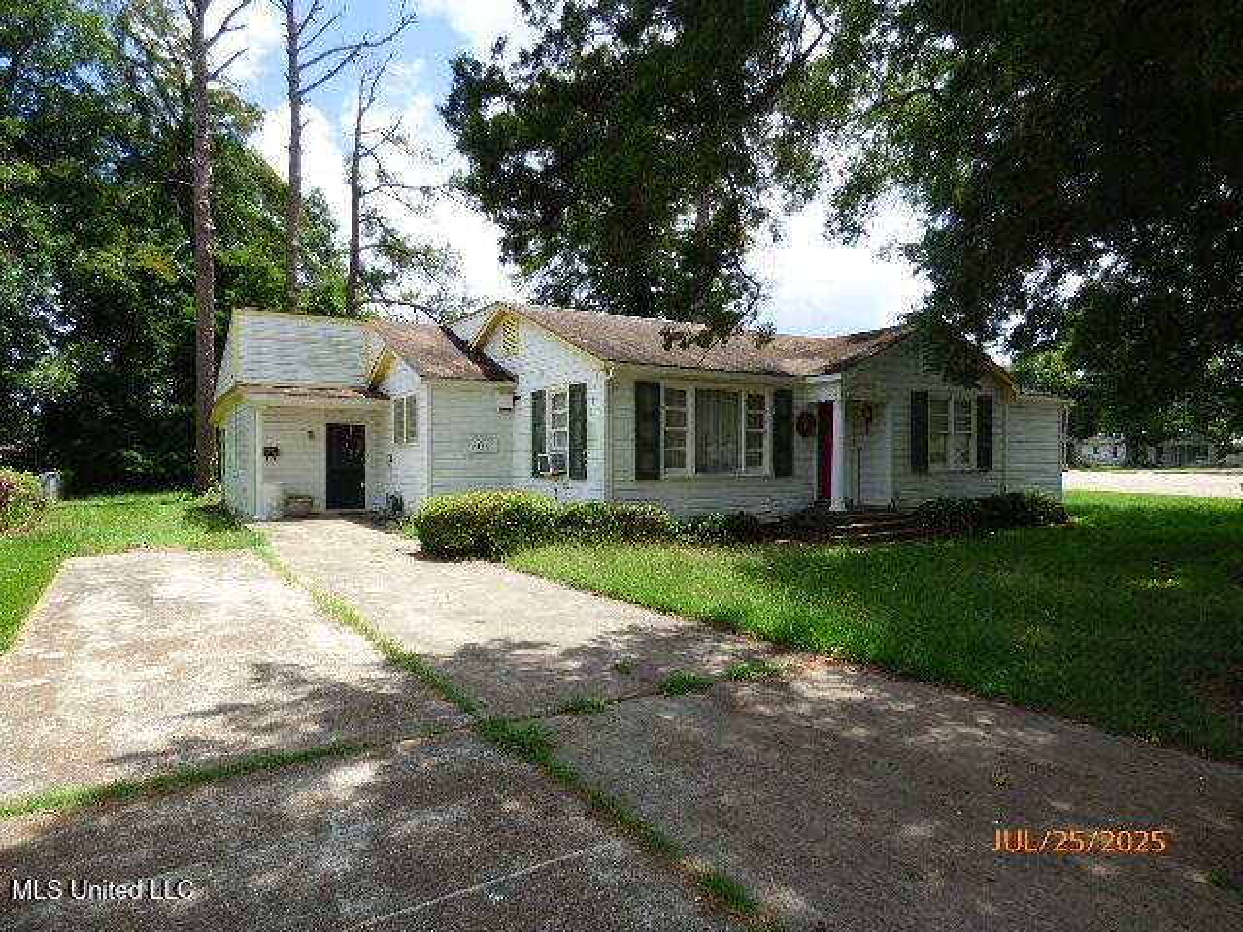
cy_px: 466
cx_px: 622
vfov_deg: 66.0
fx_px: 718
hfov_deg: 81.7
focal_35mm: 20
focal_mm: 3.58
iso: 100
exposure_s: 1/1000
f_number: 2.8
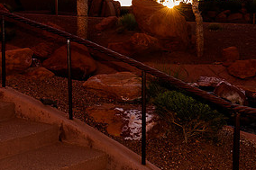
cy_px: 68
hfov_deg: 34.5
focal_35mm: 58
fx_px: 412
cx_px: 144
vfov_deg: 23.3
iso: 640
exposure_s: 1/100
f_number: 10
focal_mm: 28
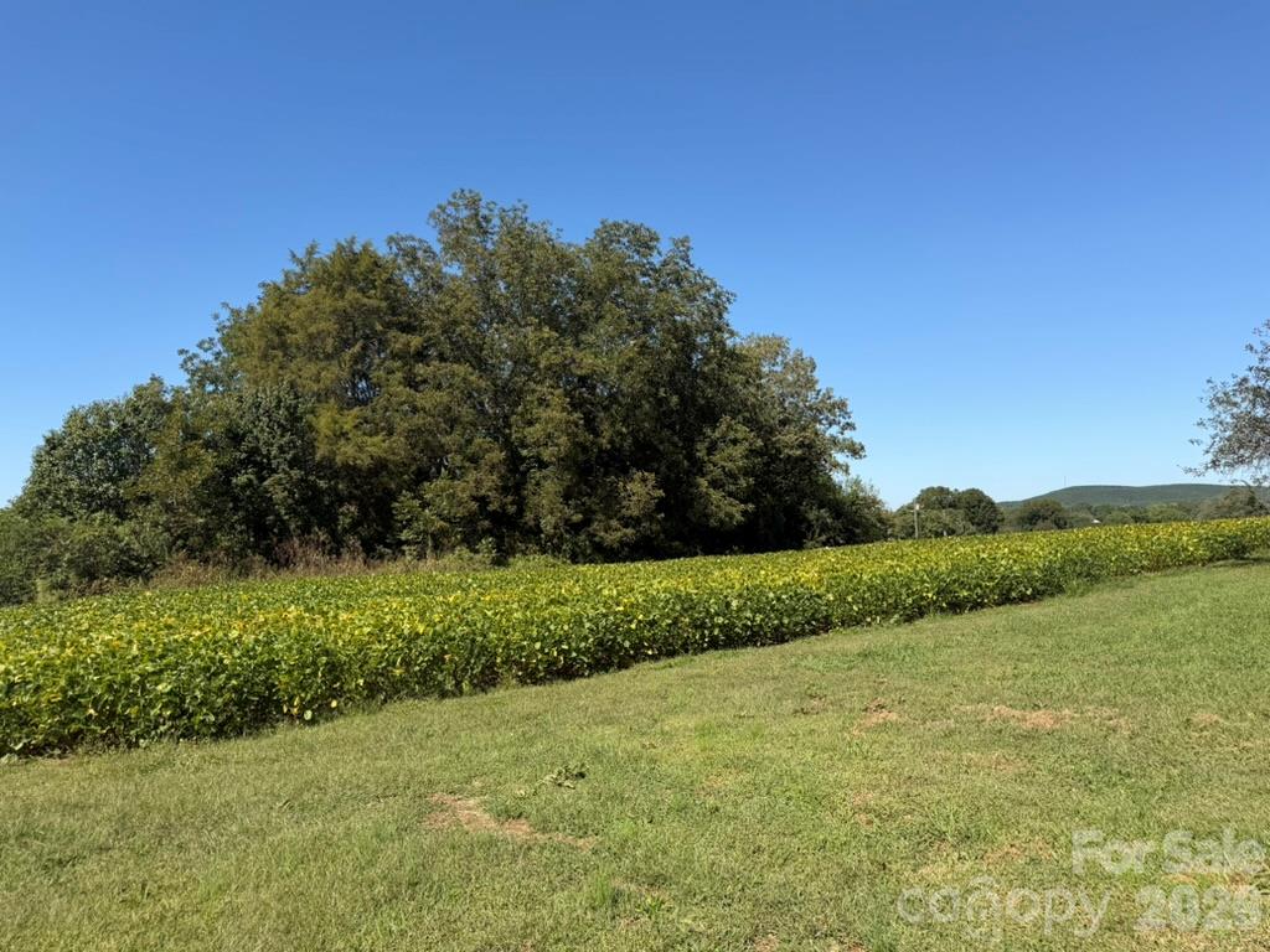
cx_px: 635
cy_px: 476
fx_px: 881
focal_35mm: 24
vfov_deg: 56.8
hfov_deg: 71.6
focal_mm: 6.76
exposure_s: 1/3759
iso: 80
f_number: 1.78
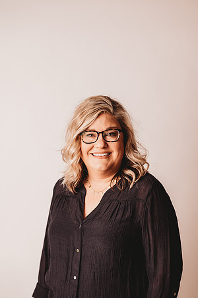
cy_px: 149
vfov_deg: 23.9
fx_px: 701
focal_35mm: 85
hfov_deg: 16.1
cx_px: 99
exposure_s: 1/160
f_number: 2.5
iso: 100
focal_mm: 85
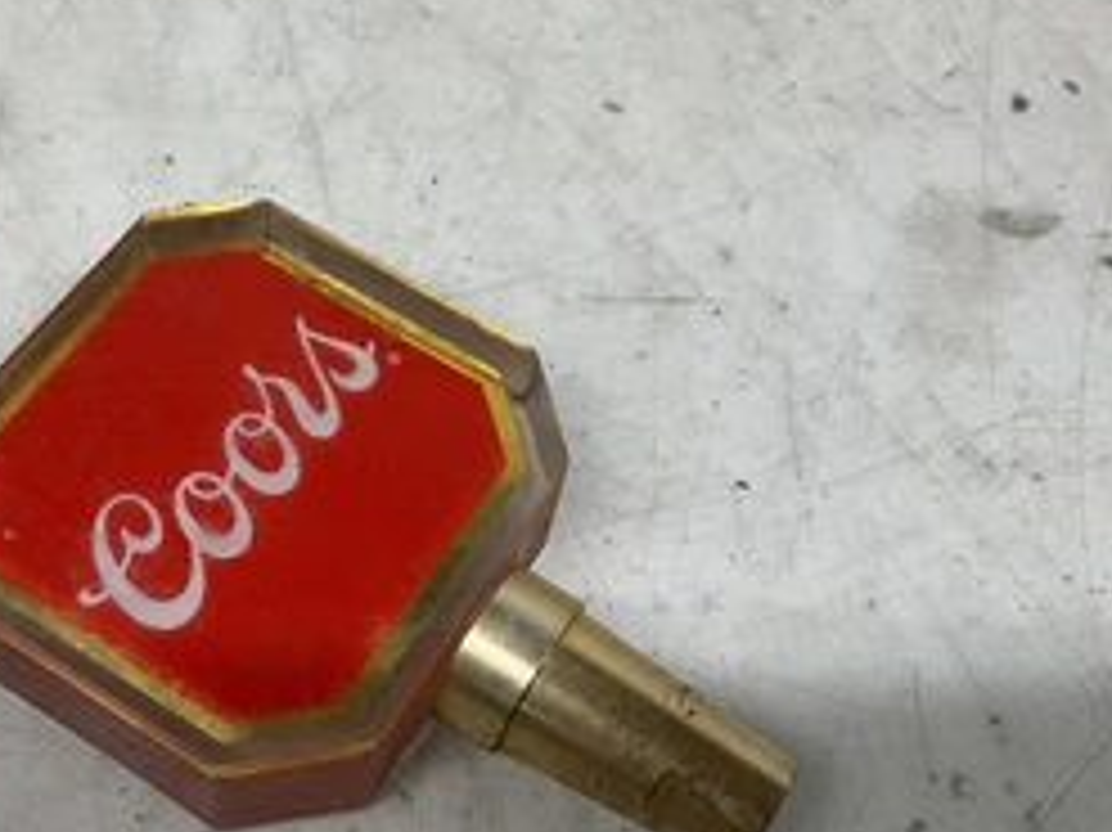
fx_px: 1509
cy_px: 535
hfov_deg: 39.7
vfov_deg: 30.7
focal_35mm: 47
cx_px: 329
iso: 40
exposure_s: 1/120
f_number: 1.8
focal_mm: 3
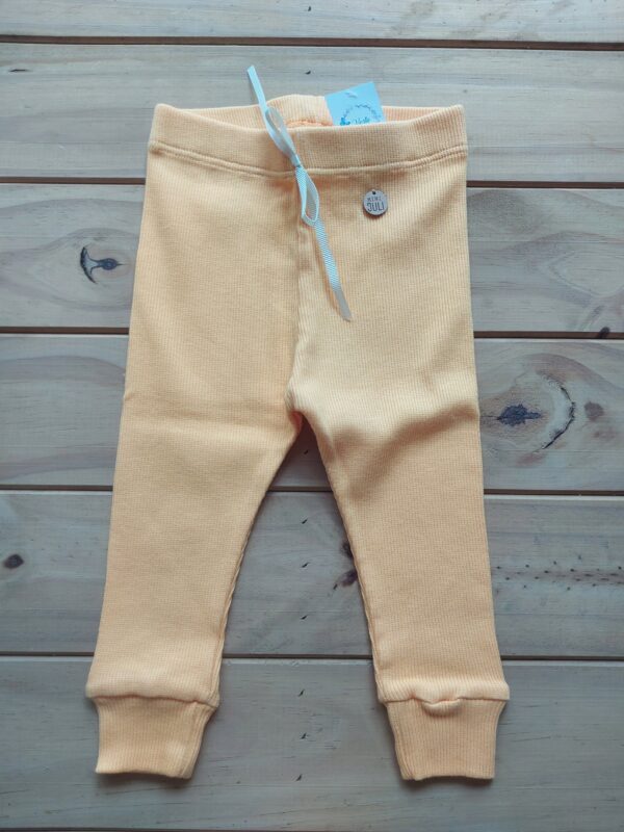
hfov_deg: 46.8
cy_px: 416
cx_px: 312
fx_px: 721
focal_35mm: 30
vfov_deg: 60.0
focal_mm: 4.6
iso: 32
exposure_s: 1/100
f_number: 1.8
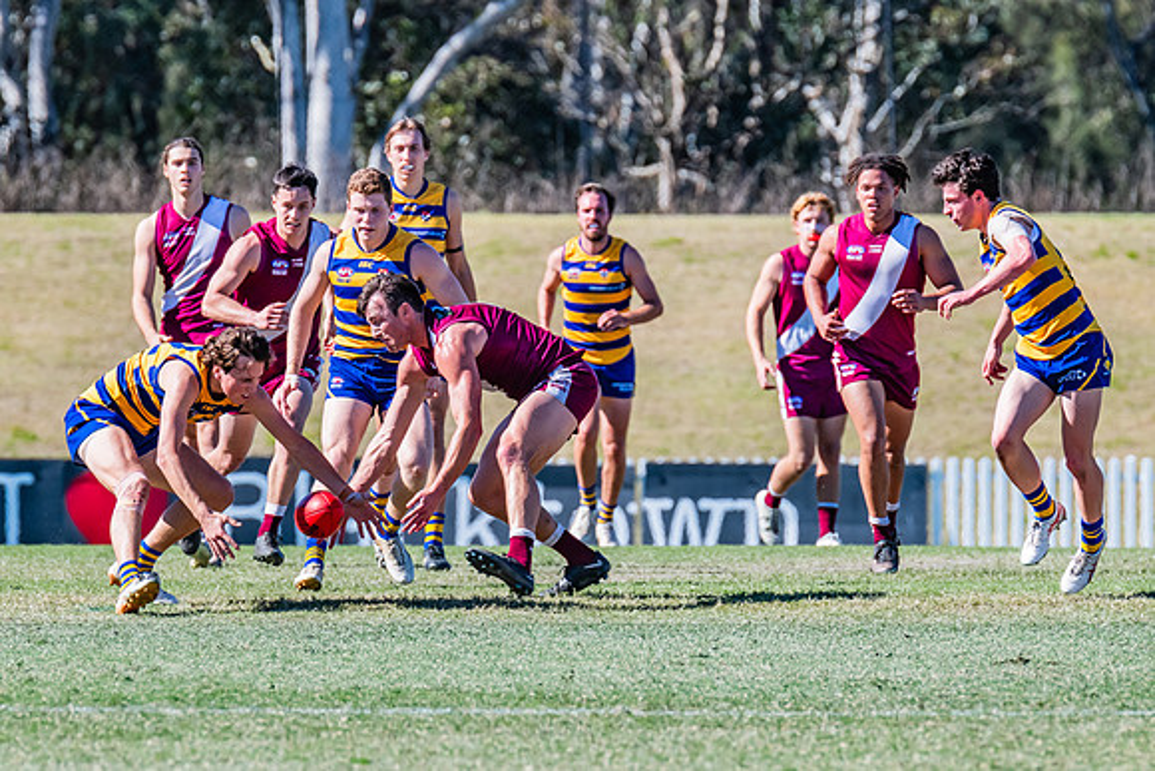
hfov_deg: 3.7
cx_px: 586
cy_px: 443
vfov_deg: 2.4
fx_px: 18112
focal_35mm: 564
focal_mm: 420
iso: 800
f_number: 8
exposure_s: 1/1600
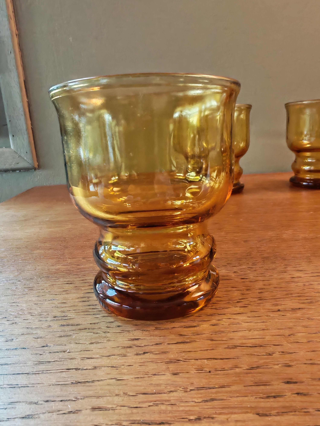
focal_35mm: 27
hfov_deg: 51.4
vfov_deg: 65.3
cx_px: 160
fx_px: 333
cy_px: 213
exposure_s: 1/33
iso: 250
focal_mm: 1.96
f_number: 2.2
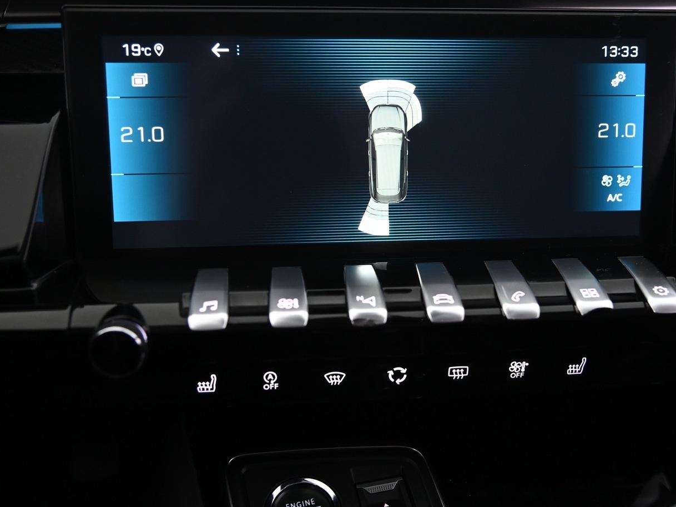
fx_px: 801
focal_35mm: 41
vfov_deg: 35.1
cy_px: 259
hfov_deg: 45.7
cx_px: 367
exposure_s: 1/25
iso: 2000
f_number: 4
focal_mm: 32
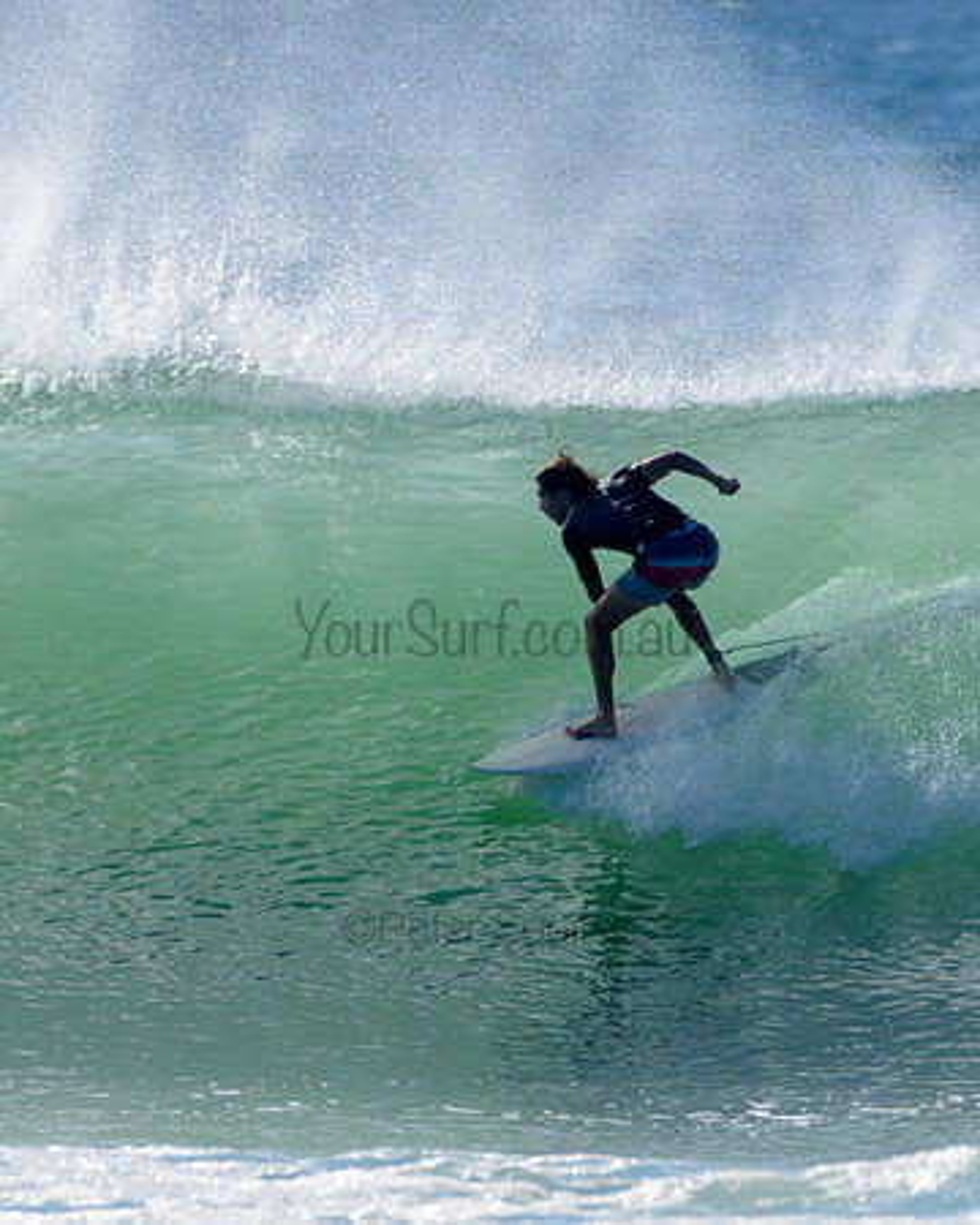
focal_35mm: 1192
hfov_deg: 1.3
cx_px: 475
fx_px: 43234
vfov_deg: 1.6
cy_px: 612
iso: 200
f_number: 5.6
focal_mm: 500
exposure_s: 1/2000
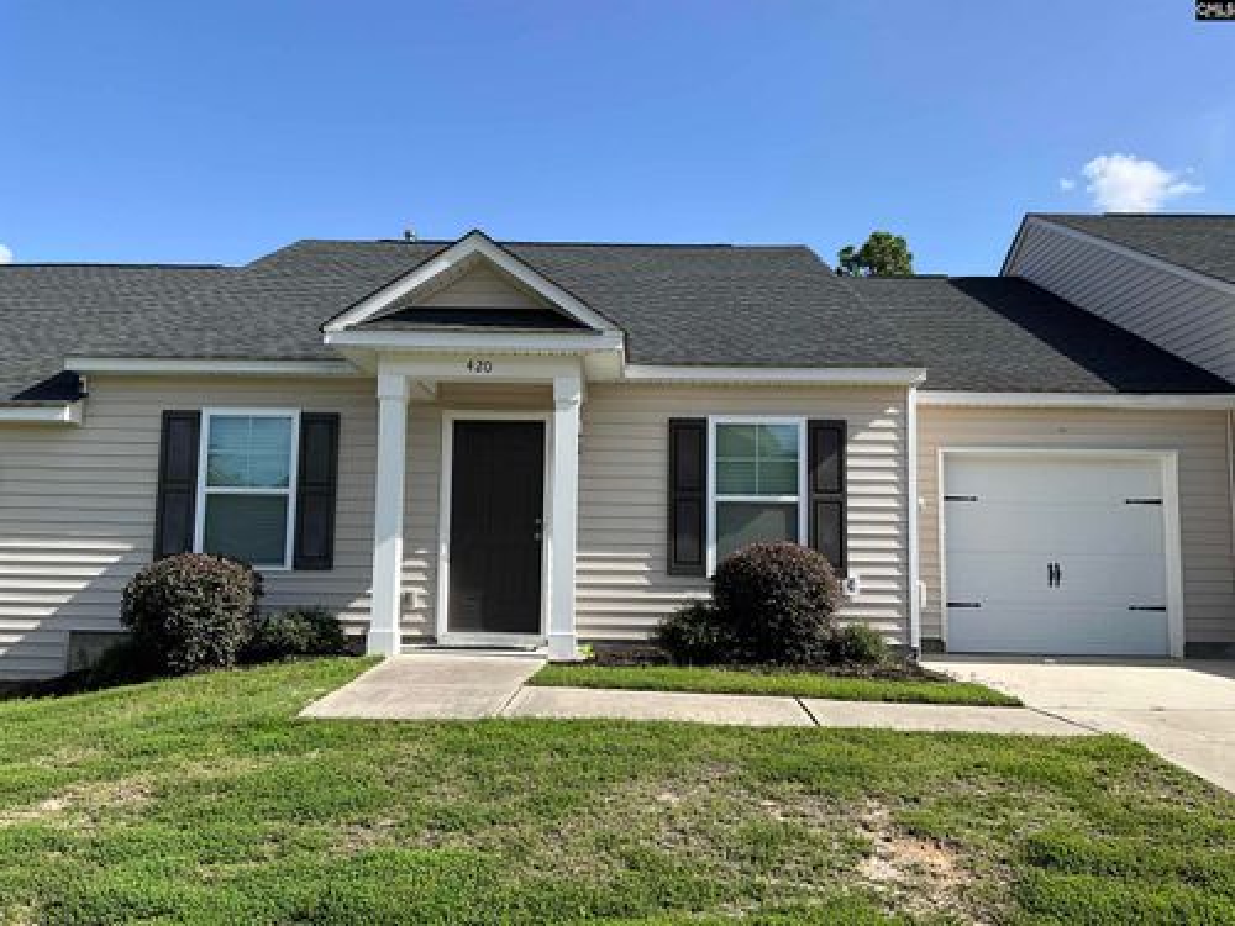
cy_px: 463
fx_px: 1035
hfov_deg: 61.7
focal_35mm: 29
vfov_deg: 48.2
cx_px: 618
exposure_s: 1/1377
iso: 25
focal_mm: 3
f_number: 1.8
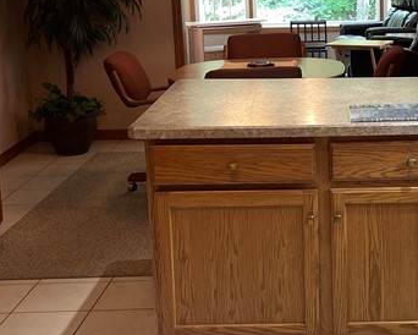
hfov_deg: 24.6
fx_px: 941
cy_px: 122
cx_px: 341
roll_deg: +1.4
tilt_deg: -11.3
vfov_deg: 20.1
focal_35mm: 76
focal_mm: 4.2
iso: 64
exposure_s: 1/60
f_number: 1.6
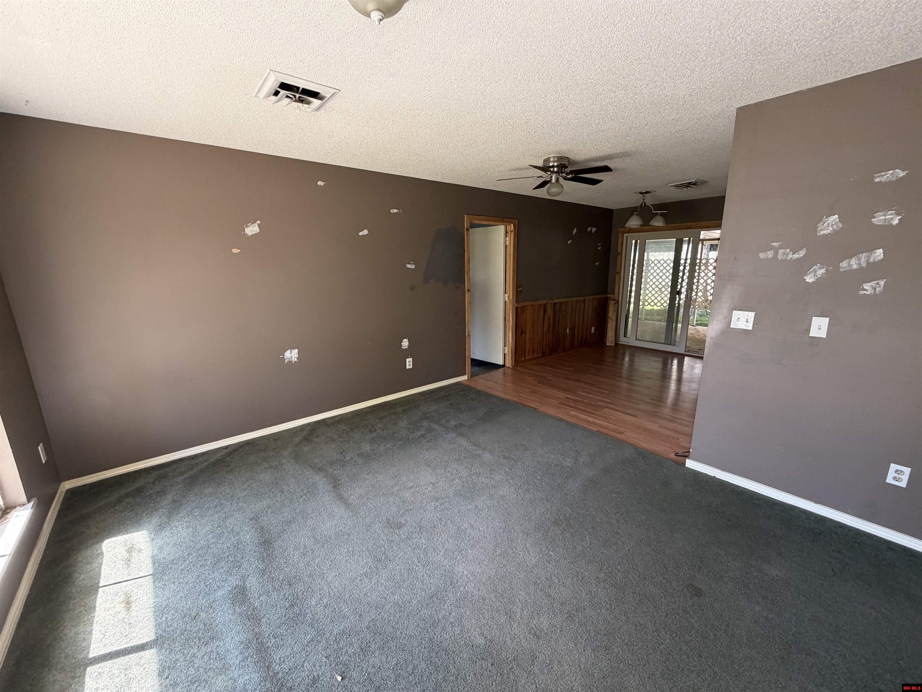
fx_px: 373
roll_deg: +1.1
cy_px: 346
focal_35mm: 14
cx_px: 461
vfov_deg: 85.7
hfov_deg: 102.1
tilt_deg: -12.0
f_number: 2.2
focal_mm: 2.22
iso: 160
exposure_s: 1/121
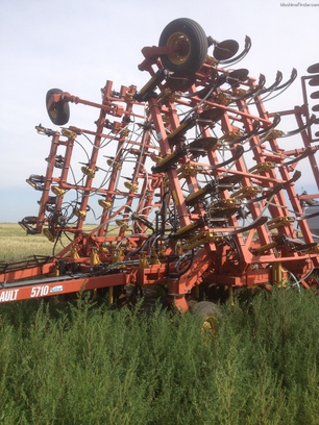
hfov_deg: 40.7
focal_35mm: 35
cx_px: 160
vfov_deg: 52.6
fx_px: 430
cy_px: 212
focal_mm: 4.28
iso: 64
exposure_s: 1/1381
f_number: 2.4
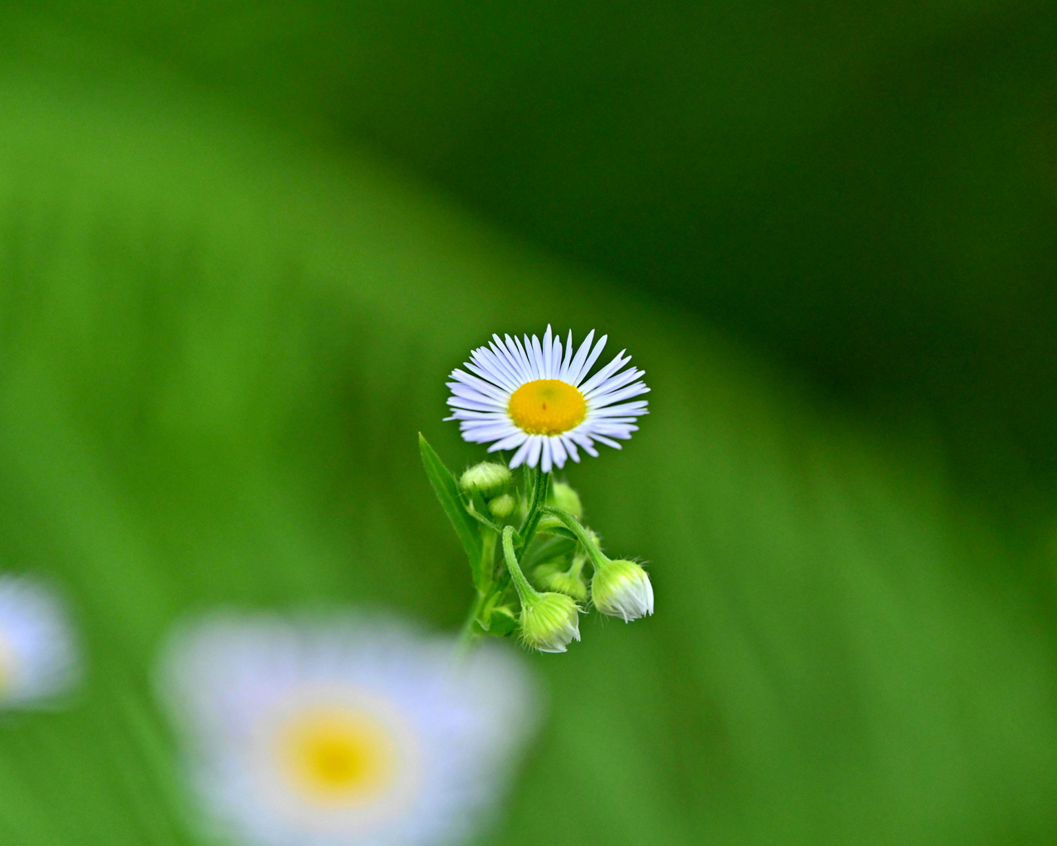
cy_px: 394
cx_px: 526
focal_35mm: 245
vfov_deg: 6.3
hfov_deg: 7.9
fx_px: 7665
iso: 1400
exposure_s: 1/6400
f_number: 6.3
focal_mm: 200
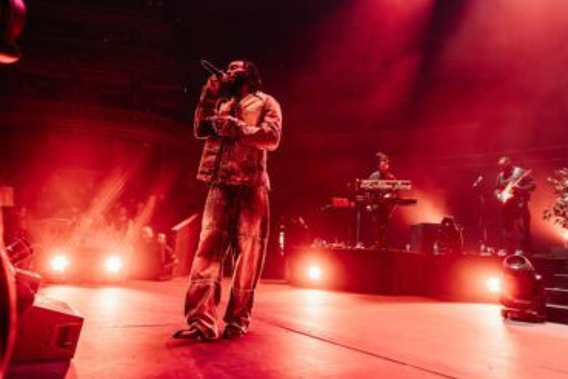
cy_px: 175
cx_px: 263
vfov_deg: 49.5
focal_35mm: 26
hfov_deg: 69.3
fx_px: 410
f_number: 4.5
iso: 5000
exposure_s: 1/500
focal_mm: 24
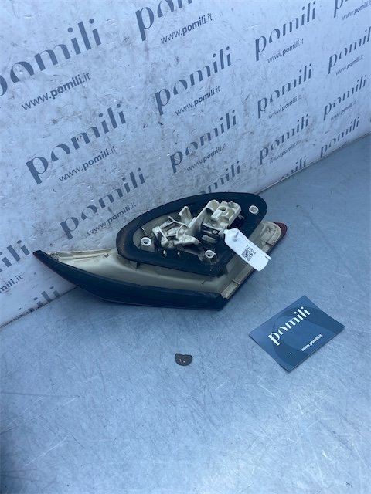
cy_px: 247
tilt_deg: -40.5
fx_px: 372
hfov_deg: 53.1
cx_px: 186
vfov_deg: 67.3
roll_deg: +1.1
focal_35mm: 26
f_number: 1.8
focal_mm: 4.25
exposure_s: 1/871
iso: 32
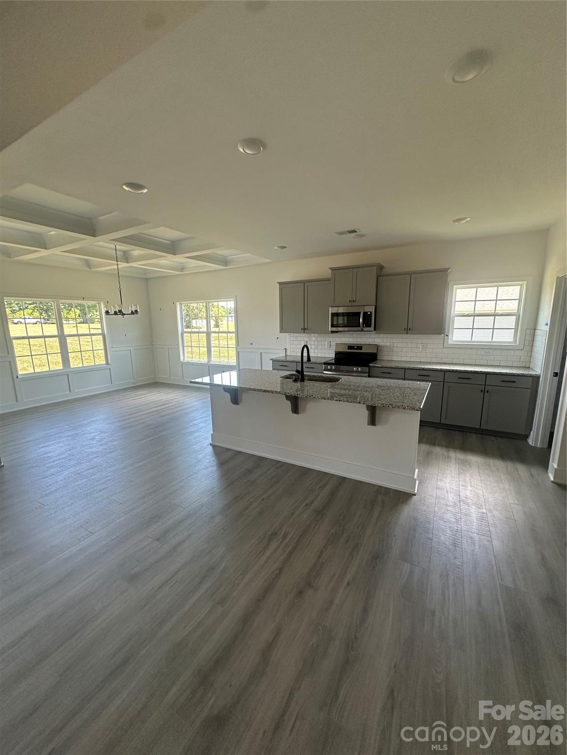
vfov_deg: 102.1
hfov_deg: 85.7
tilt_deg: -10.2
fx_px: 306
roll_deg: +0.2
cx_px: 284
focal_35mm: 14
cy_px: 378
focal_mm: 2.22
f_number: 2.2
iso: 125
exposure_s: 1/120
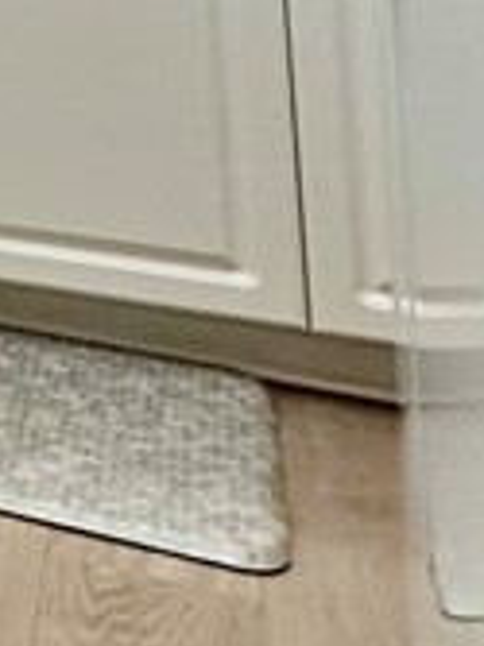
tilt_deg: +3.0
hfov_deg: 11.7
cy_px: -406
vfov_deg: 19.1
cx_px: -875
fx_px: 1605
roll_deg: +2.3
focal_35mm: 86
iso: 200
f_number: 2.2
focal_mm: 2.22
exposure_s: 1/120
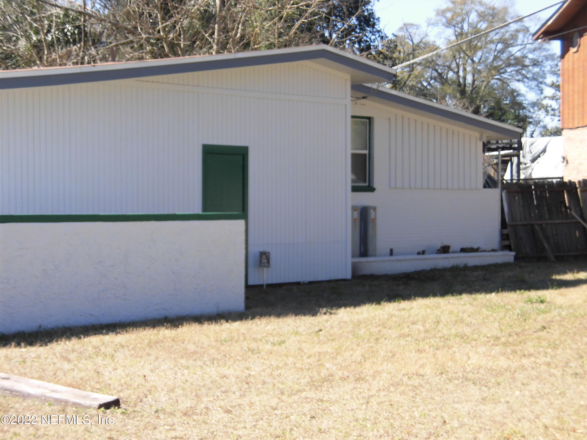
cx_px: 294
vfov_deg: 18.9
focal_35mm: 78
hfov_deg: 25.0
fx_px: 1323
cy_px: 220
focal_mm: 16.15
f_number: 4.5
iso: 100
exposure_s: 1/320
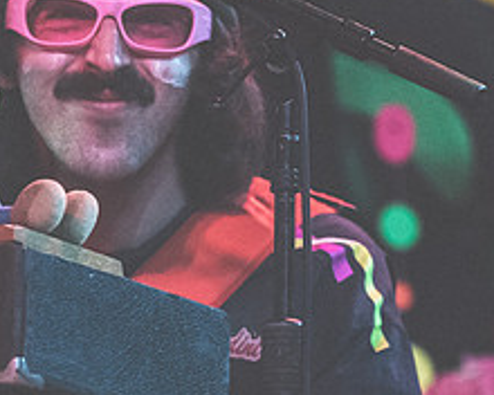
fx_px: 9167
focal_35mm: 627
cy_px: 70
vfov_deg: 2.5
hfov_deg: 3.1
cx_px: 92
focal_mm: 200
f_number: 5.6
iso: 2500
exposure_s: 1/320
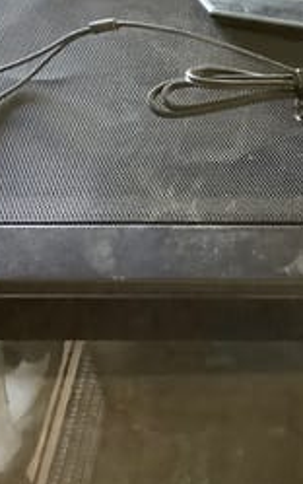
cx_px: 303
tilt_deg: -42.4
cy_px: 127
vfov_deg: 30.6
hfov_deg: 19.2
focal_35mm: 66
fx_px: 871
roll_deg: +5.8
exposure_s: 1/25
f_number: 2.4
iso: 320
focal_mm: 3.3
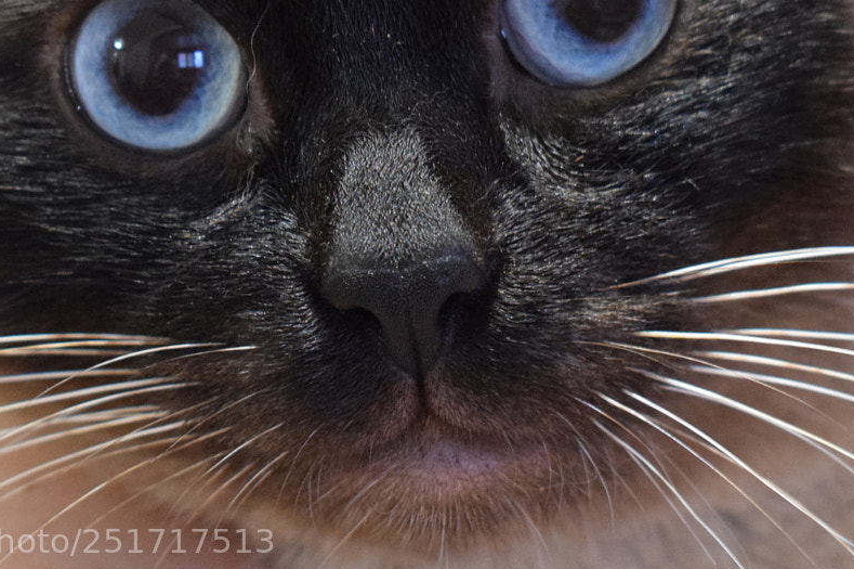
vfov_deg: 9.7
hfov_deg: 14.6
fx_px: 3319
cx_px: 574
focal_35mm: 140
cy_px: 49
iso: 3200
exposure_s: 1/13
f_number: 5.3
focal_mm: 46
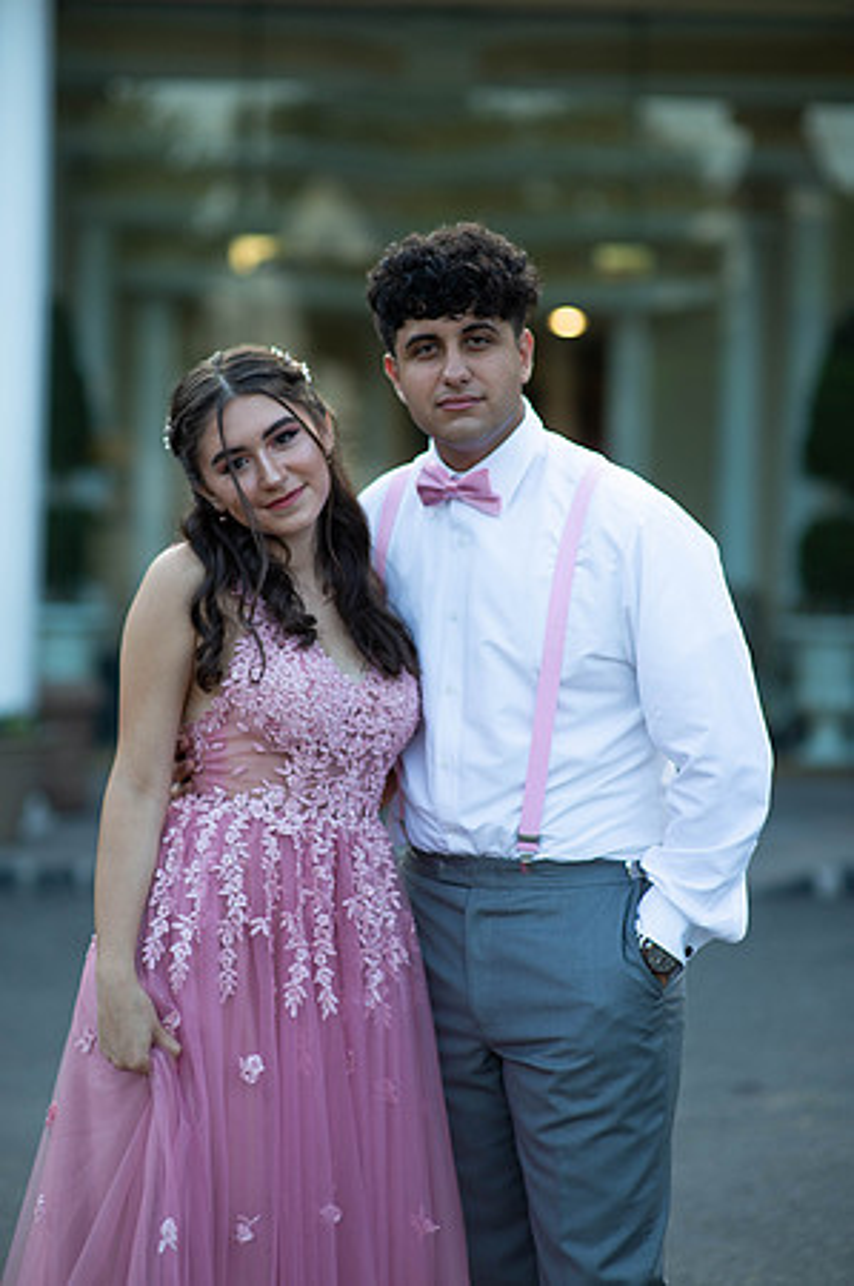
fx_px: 3031
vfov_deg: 23.9
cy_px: 643
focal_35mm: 85
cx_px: 427
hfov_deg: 16.0
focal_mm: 85
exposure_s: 1/1000
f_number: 2
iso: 250
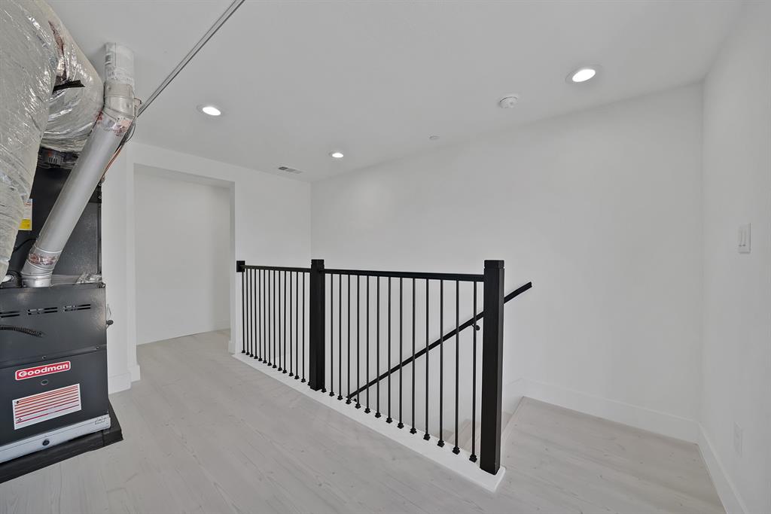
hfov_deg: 112.6
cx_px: 386
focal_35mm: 12
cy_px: 257
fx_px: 257
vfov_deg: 90.0
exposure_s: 1/6
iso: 640
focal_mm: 12
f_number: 9
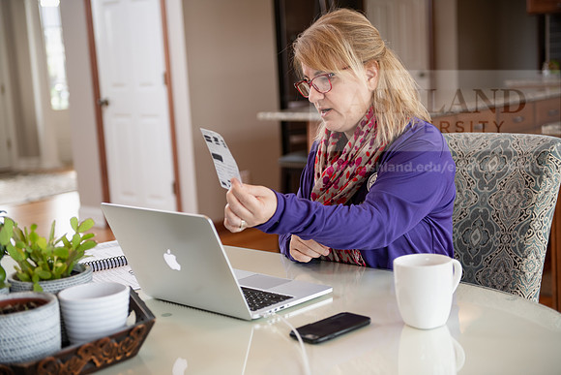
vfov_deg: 23.4
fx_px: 904
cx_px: 280
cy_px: 188
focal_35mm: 58
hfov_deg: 34.5
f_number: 2.8
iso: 500
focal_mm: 58
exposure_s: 1/200
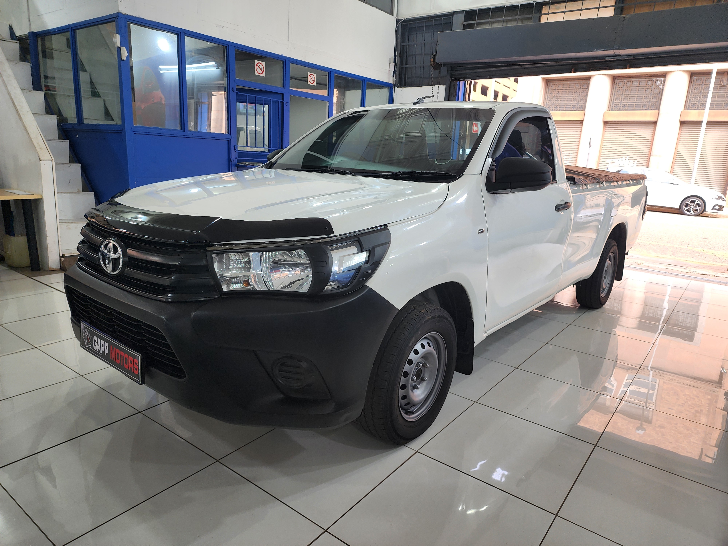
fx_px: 484
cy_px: 273
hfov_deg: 73.9
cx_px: 364
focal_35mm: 23
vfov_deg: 58.9
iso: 50
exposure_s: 1/100
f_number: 1.8
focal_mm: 6.4
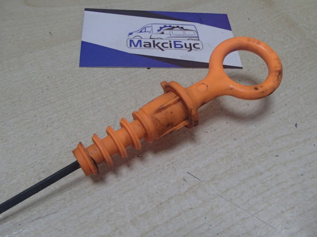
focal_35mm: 37
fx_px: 339
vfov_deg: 38.6
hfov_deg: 50.2
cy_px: 118
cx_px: 158
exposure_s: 1/80
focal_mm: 6.64
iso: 800
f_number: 4.7
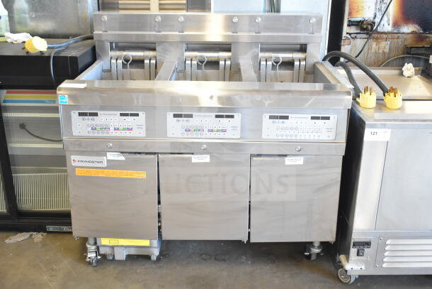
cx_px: 216
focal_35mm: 39
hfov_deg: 49.5
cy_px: 144
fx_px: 468
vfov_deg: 34.2
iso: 1600
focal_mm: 26
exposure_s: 1/50
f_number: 4
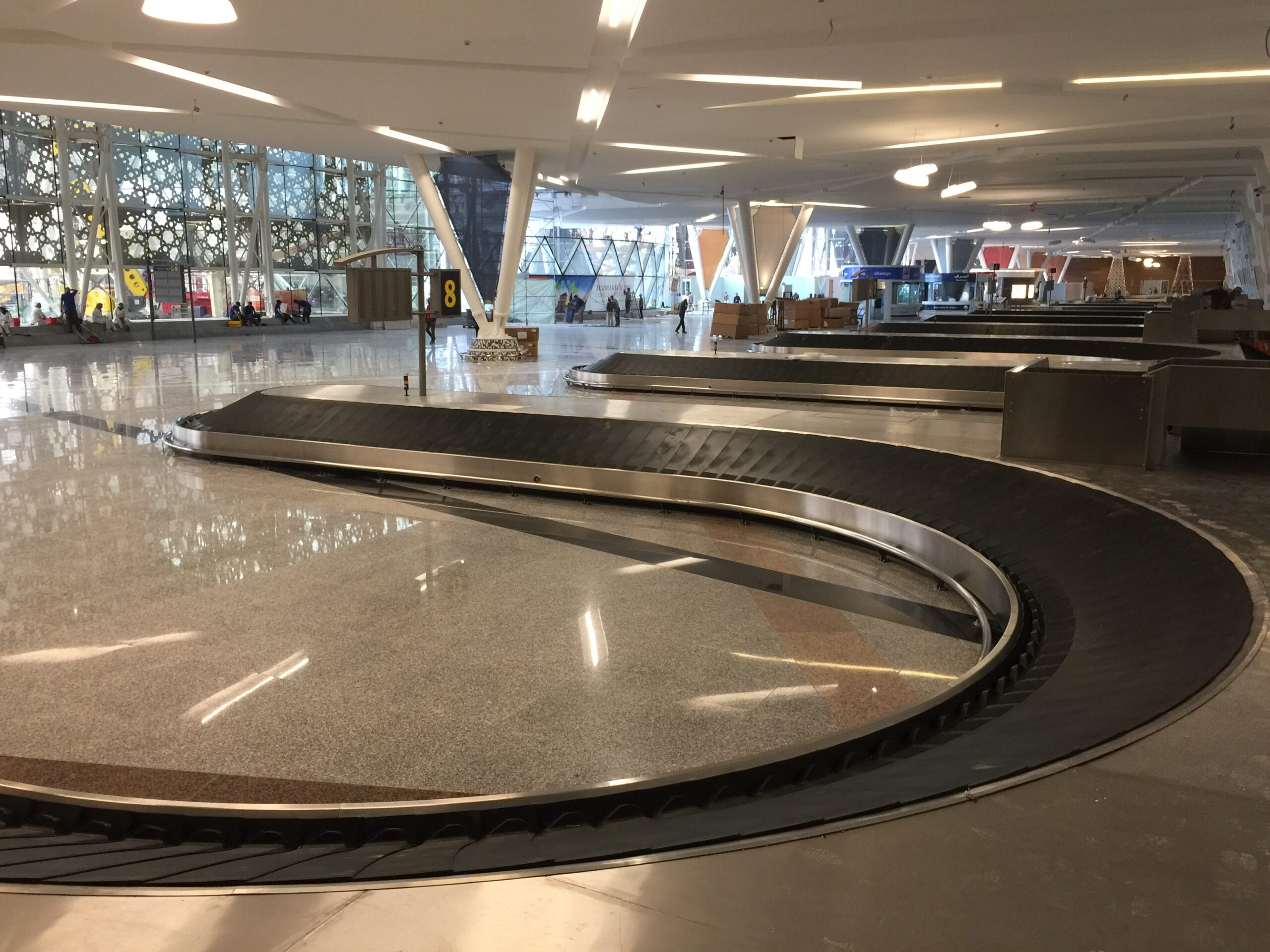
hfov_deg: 61.7
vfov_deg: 48.2
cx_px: 635
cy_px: 476
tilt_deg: -9.6
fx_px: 1064
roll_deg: -1.0
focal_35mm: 29
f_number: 2.2
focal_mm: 4.15
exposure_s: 1/33
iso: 80
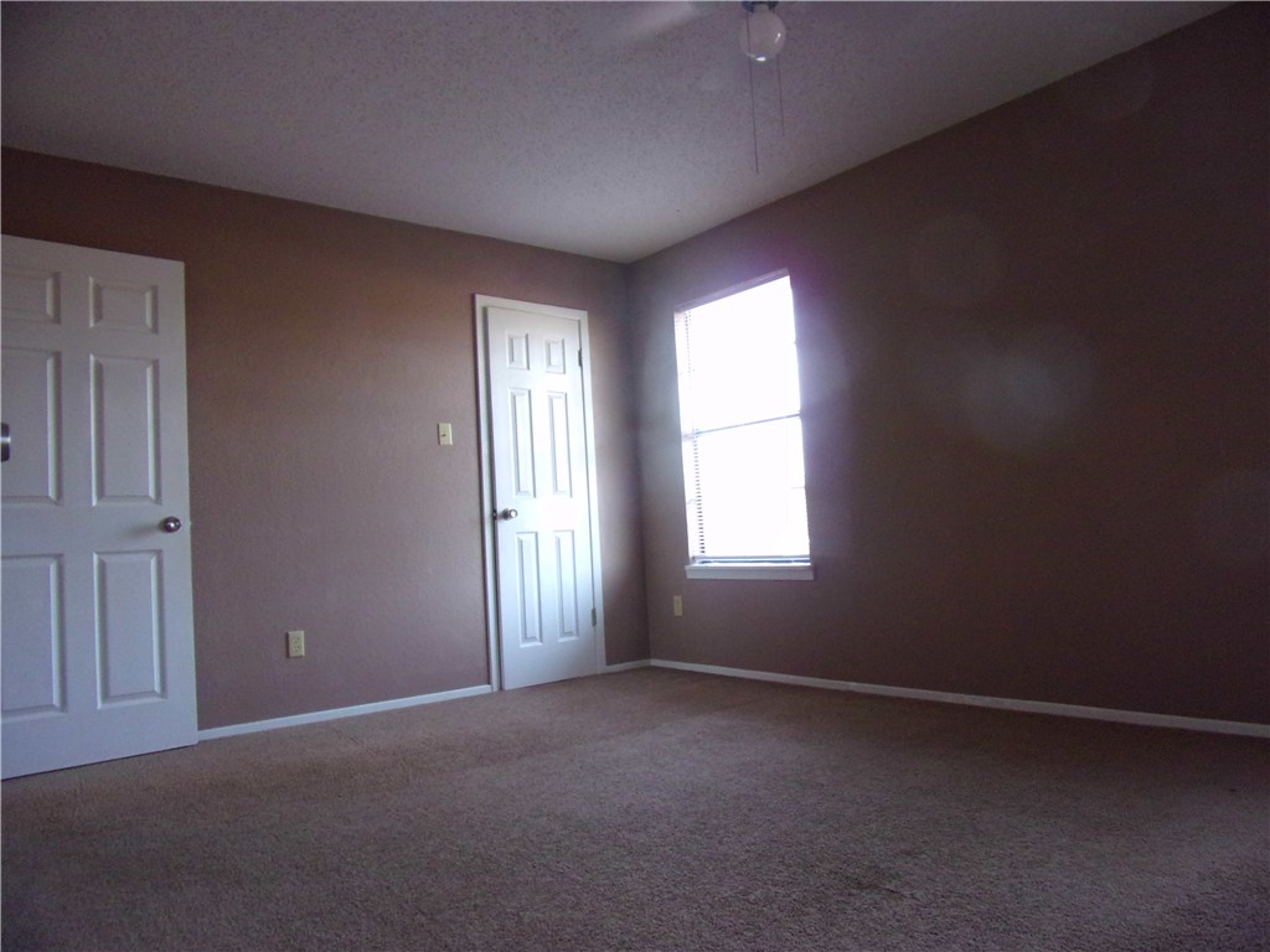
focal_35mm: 24
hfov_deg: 71.6
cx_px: 635
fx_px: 881
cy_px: 476
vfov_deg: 56.8
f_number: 3.3
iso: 197
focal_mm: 4.3
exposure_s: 1/34
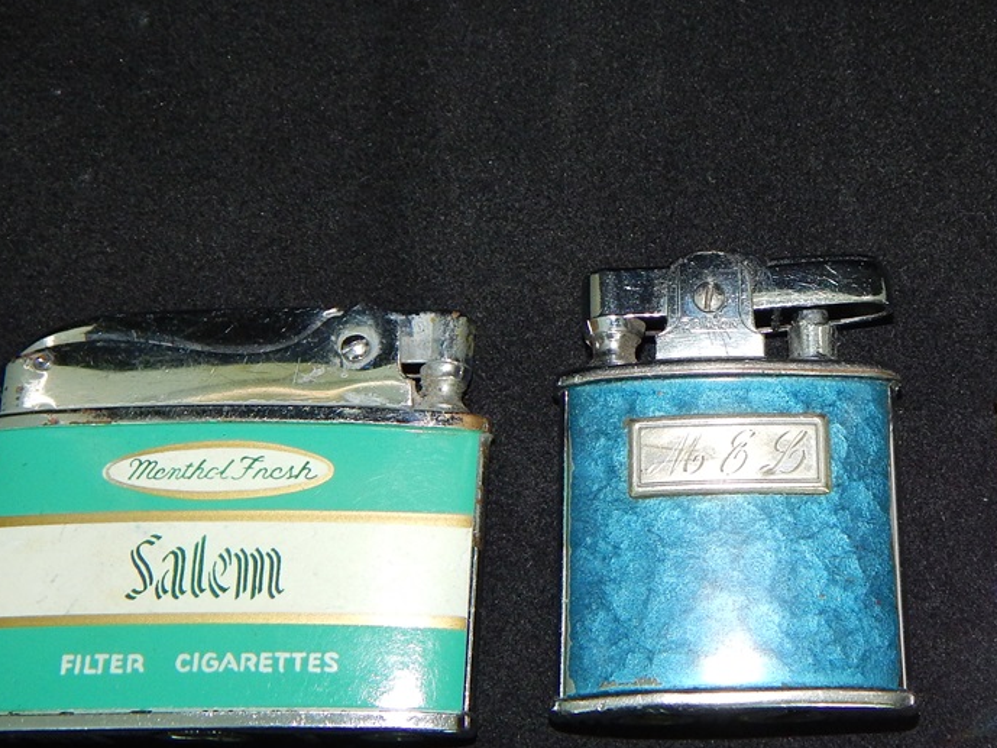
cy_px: 328
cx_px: 746
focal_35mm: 60
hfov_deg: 31.6
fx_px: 1728
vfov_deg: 24.4
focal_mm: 5.6
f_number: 3.2
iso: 200
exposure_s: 1/30
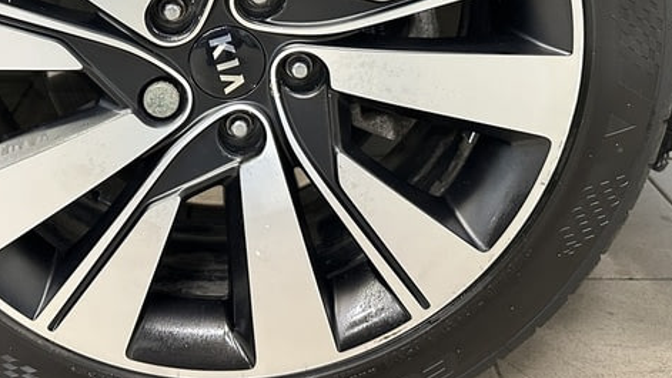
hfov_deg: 40.8
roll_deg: -0.6
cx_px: 228
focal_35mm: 50
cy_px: -1
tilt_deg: -15.8
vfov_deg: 23.0
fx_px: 891
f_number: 1.78
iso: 320
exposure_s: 1/50
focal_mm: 6.86
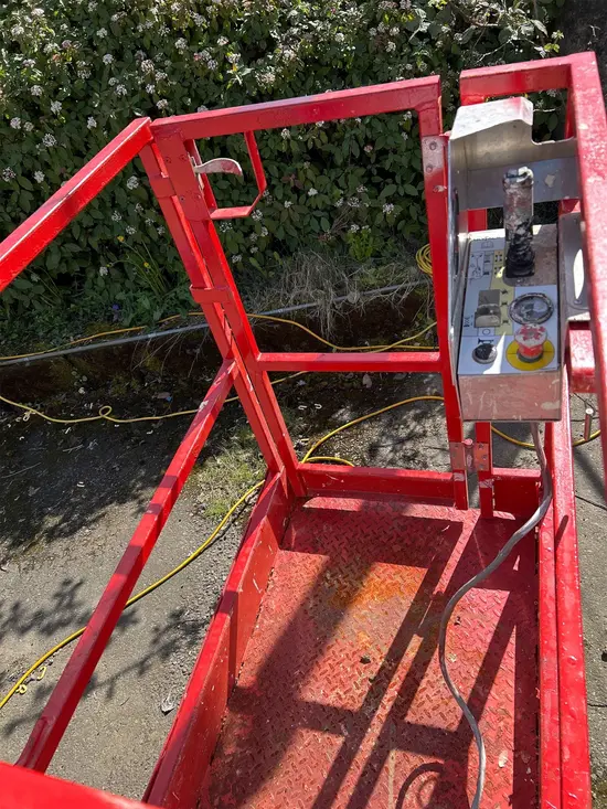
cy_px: 404
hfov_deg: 53.1
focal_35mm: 26
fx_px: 608
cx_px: 304
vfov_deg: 67.3
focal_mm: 5.7
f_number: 1.5
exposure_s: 1/1266
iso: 50
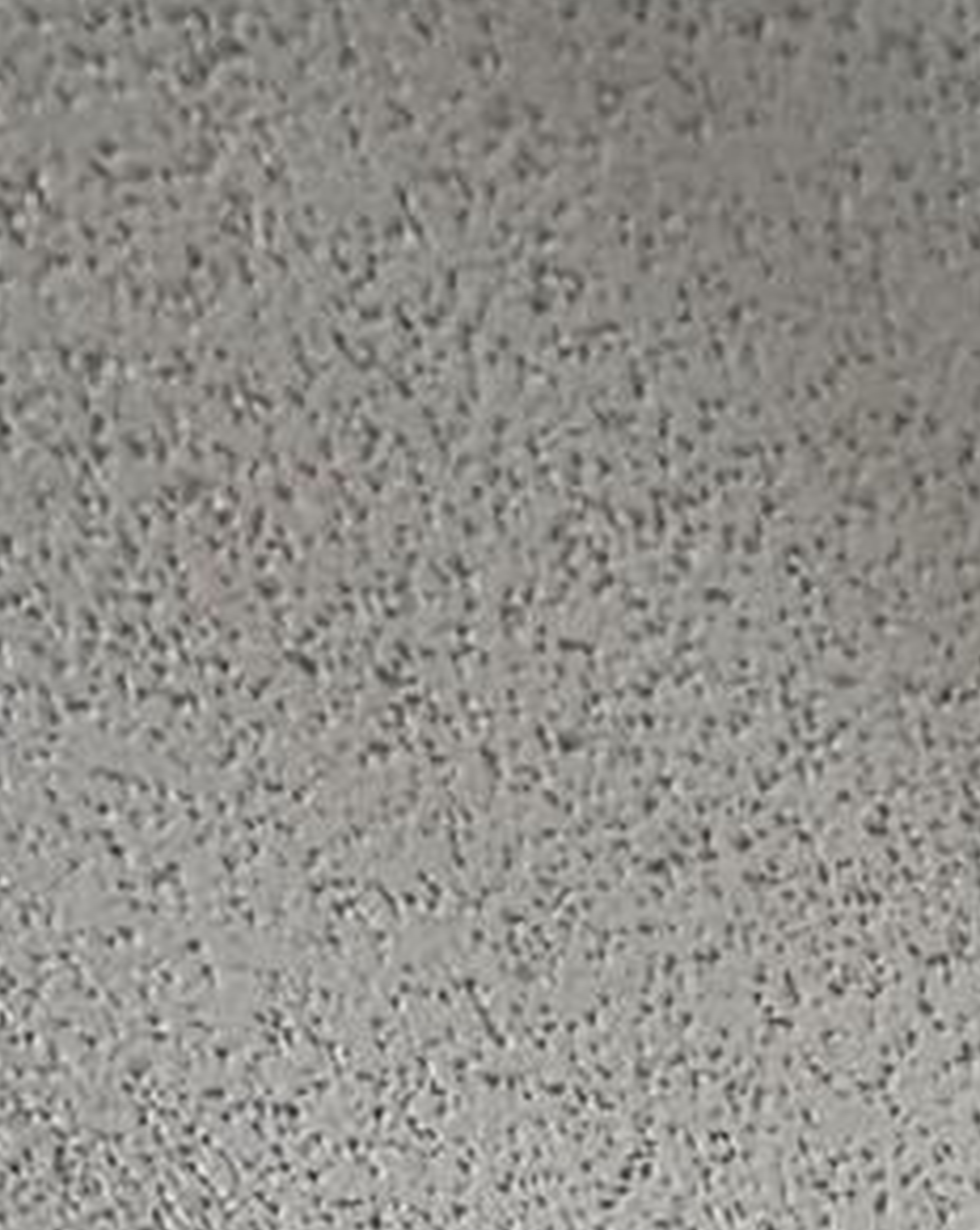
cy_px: 4430
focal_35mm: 131
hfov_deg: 10.1
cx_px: 2433
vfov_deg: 9.0
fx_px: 4759
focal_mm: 2.2
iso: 160
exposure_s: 1/60
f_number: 2.2
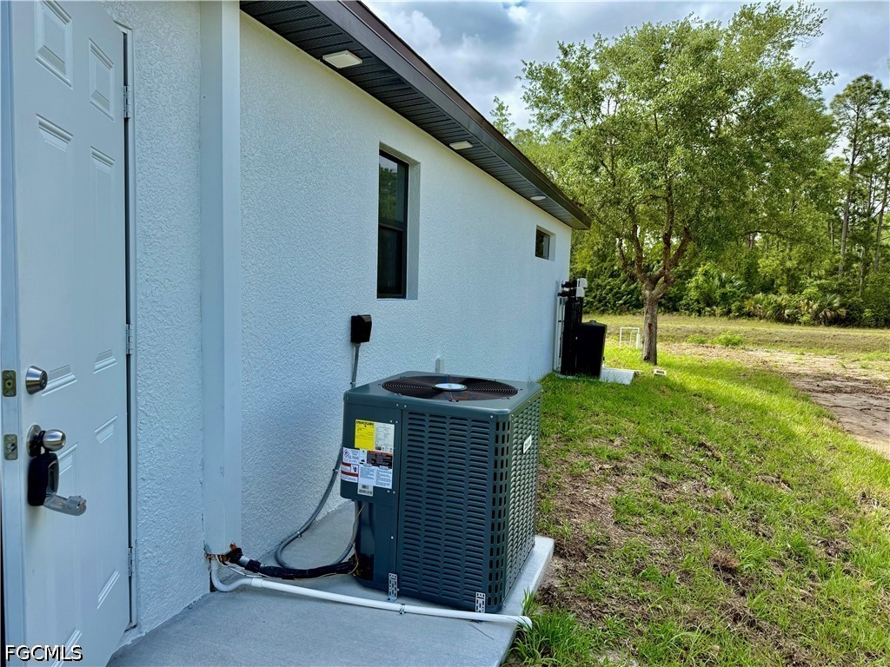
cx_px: 445
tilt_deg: -3.7
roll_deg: -2.2
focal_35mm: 24
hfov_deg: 71.6
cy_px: 334
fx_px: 617
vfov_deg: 56.8
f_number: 1.78
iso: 100
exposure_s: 1/2907
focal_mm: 6.76
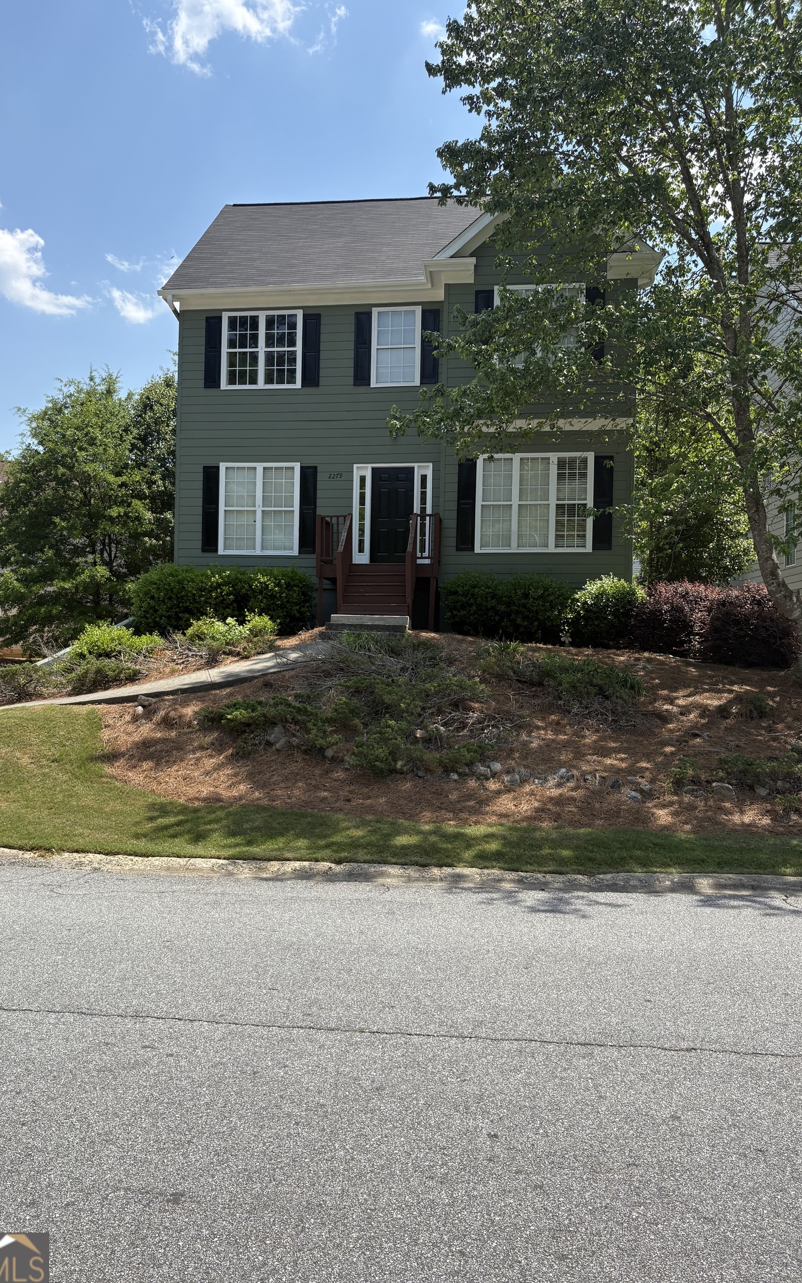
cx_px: 343
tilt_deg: +1.5
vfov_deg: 66.5
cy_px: 646
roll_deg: -0.7
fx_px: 979
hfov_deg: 44.4
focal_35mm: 28
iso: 50
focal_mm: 5.96
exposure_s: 1/2538
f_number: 1.6
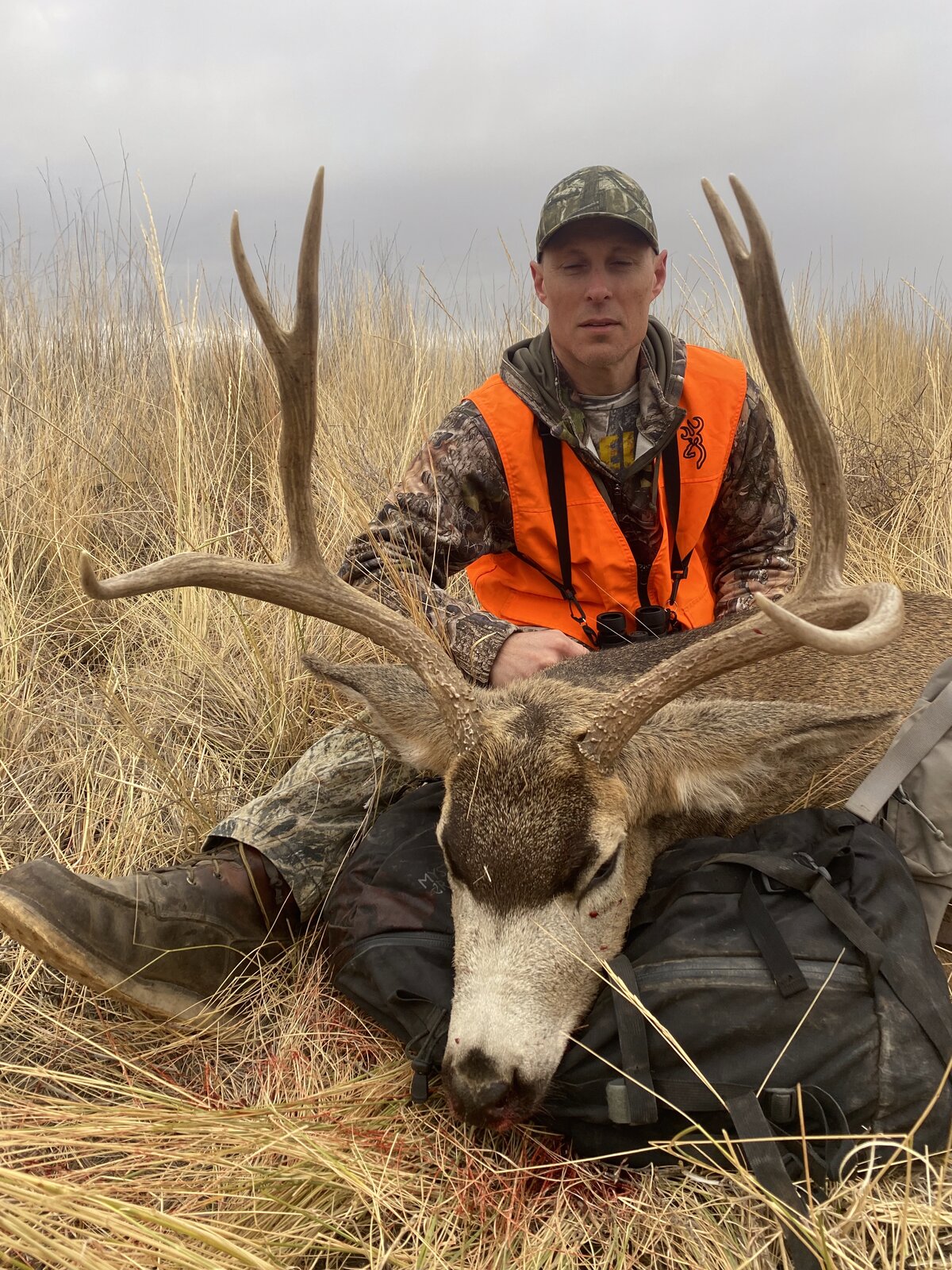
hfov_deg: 53.1
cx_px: 476
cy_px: 635
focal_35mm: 26
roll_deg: -0.2
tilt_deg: -9.3
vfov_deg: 67.3
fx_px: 953
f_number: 1.8
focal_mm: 4.25
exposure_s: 1/121
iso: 64
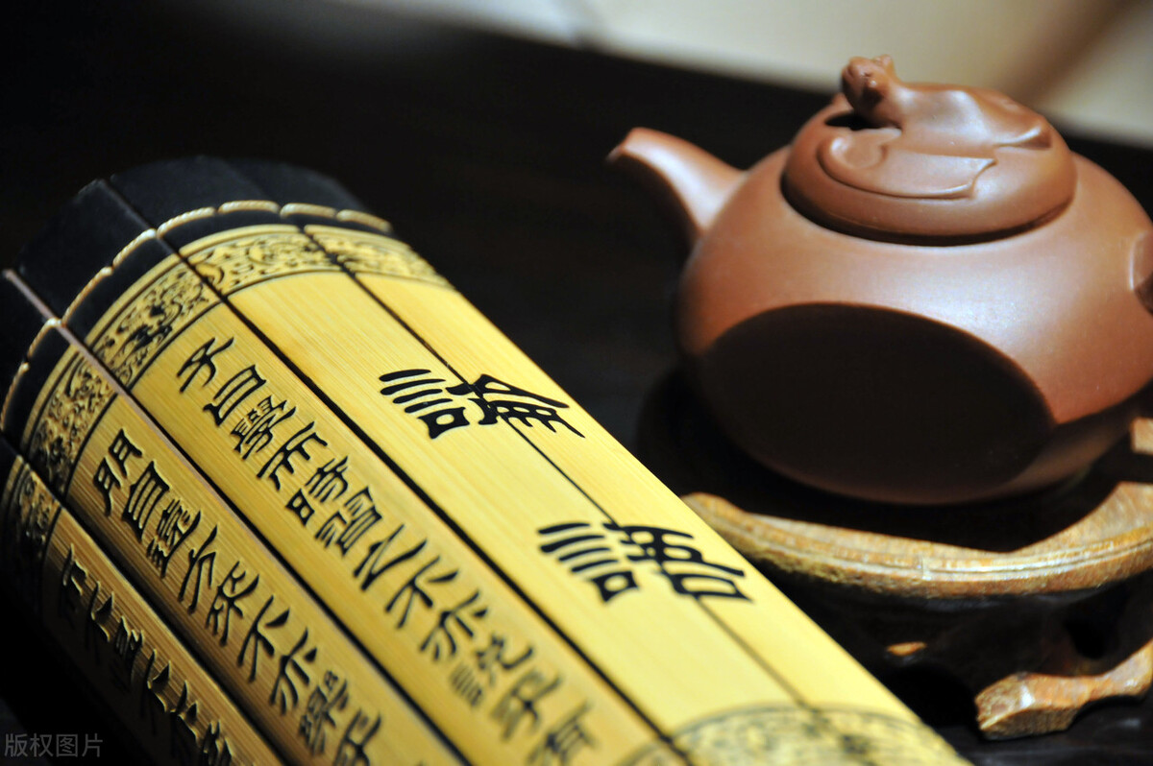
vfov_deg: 8.7
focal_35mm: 158
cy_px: 383
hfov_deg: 13.1
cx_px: 576
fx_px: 5040
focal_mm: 105
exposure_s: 1/13
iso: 1000
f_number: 5.3
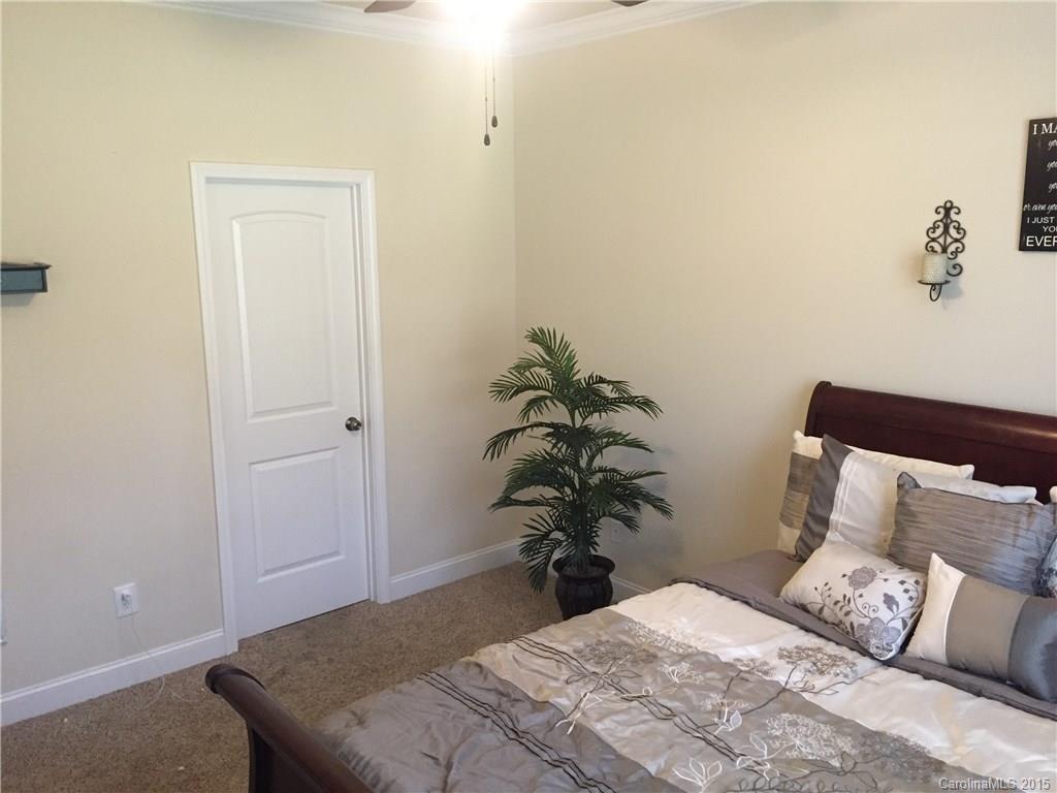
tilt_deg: -11.4
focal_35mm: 29
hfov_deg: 61.7
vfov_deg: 48.2
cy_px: 396
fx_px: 886
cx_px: 528
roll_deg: +0.8
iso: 200
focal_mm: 4.15
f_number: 2.2
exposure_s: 1/30
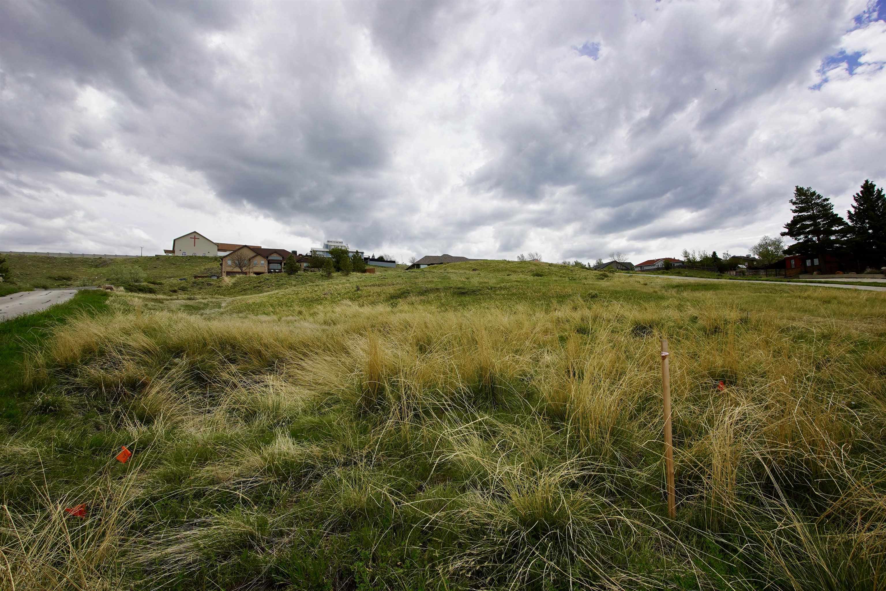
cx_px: 443
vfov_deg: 73.7
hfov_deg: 96.7
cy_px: 296
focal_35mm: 16
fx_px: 394
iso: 100
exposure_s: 1/200
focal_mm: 11
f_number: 10
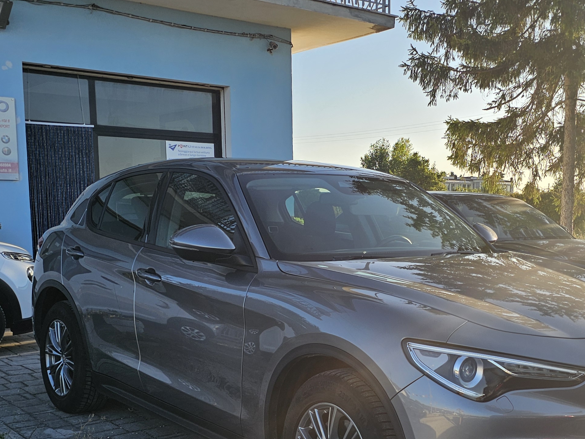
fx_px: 811
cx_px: 389
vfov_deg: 30.0
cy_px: 307
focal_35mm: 48
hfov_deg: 39.2
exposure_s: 1/443
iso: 10
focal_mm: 6.3
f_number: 1.7
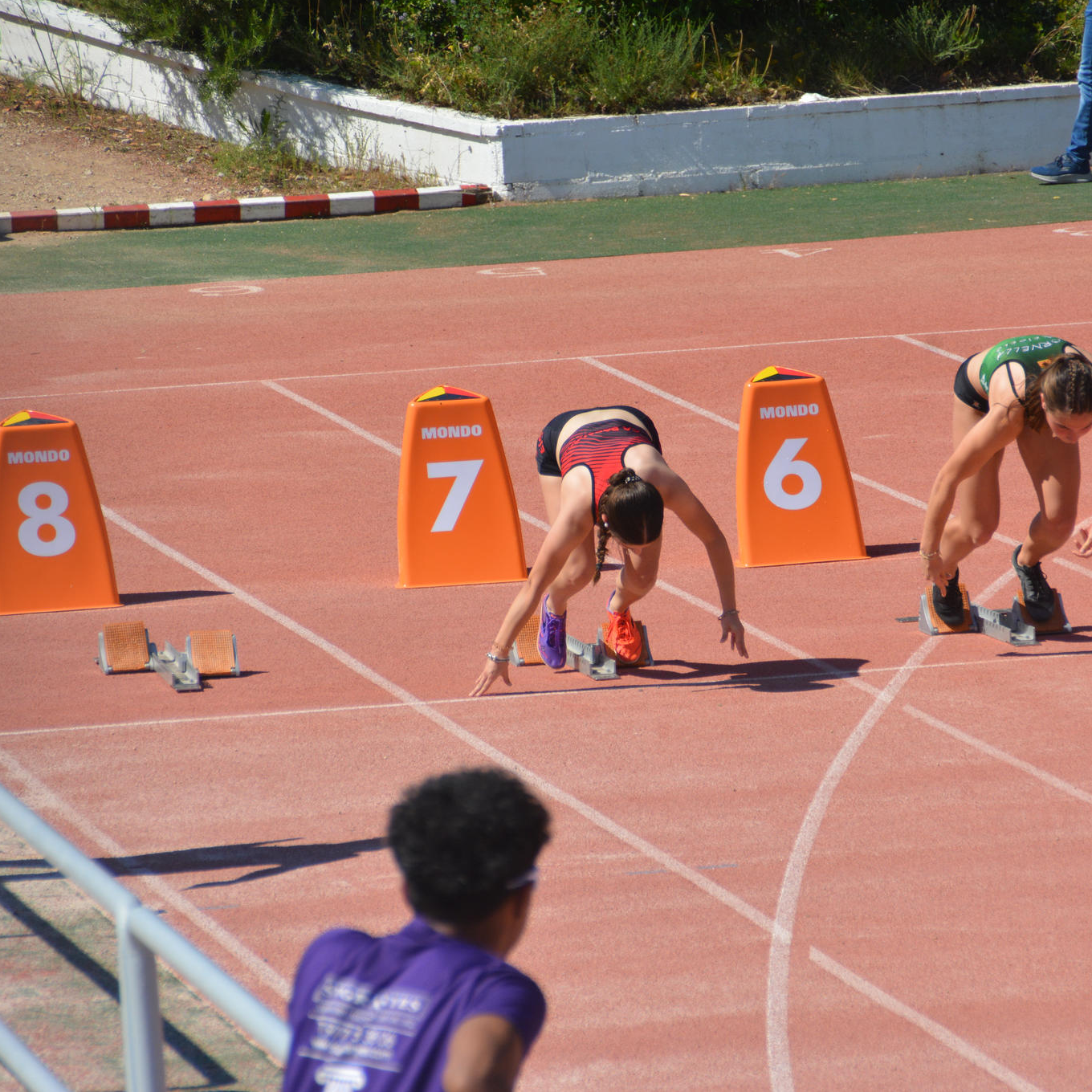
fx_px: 13705
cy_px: 545
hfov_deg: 4.6
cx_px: 686
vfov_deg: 4.6
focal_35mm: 384
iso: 400
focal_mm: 200
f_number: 7.1
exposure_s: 1/1600
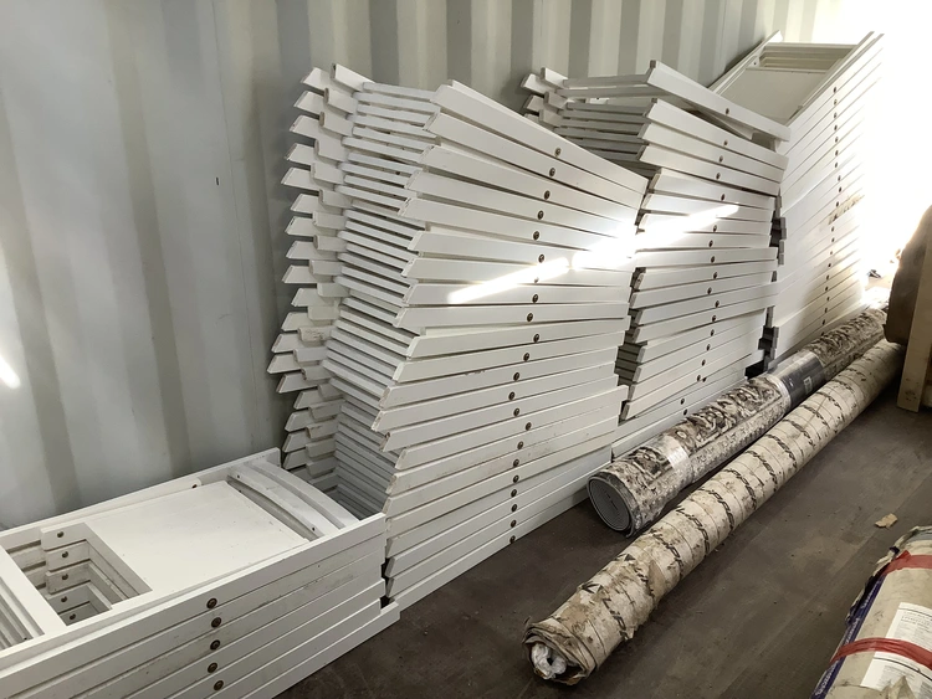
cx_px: 466
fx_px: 835
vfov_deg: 45.5
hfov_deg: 58.3
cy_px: 350
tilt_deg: -21.3
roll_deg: -0.3
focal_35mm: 31
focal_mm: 3.3
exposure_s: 1/60
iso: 64
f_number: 2.4
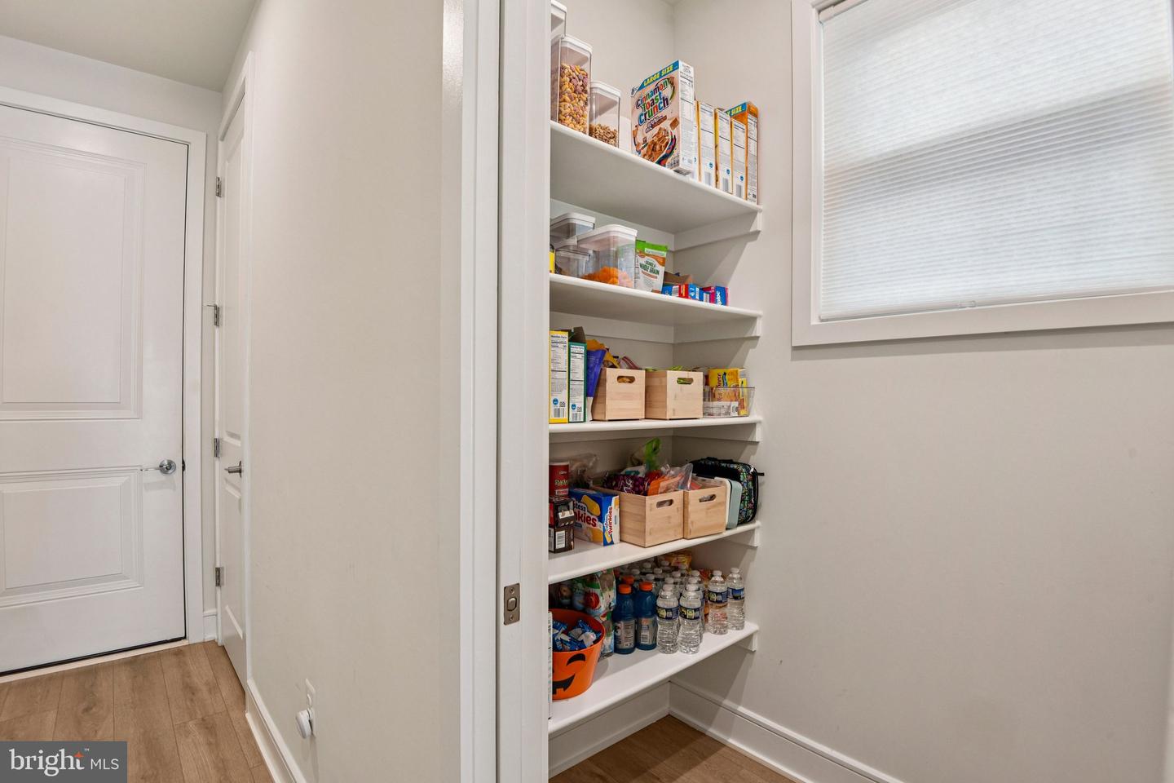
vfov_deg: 73.7
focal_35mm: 16
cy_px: 392
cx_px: 587
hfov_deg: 96.7
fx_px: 522
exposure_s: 1/50
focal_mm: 16
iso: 400
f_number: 8
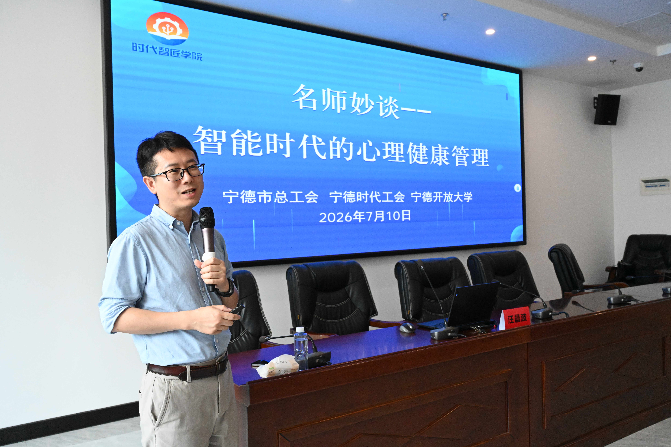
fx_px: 559
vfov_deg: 43.6
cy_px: 224
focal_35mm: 30
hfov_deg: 61.9
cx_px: 336
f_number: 8
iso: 9000
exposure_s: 1/320
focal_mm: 30
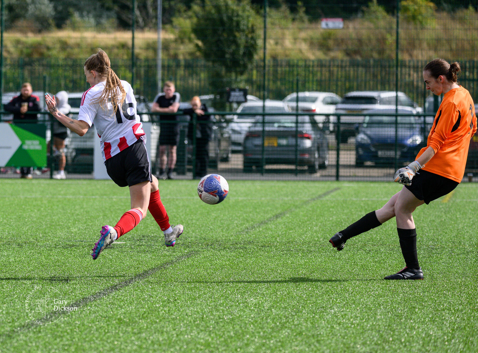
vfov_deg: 5.3
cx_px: 113
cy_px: 175
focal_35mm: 277
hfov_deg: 7.2
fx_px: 3803
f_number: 5
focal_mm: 185
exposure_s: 1/4000
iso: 800
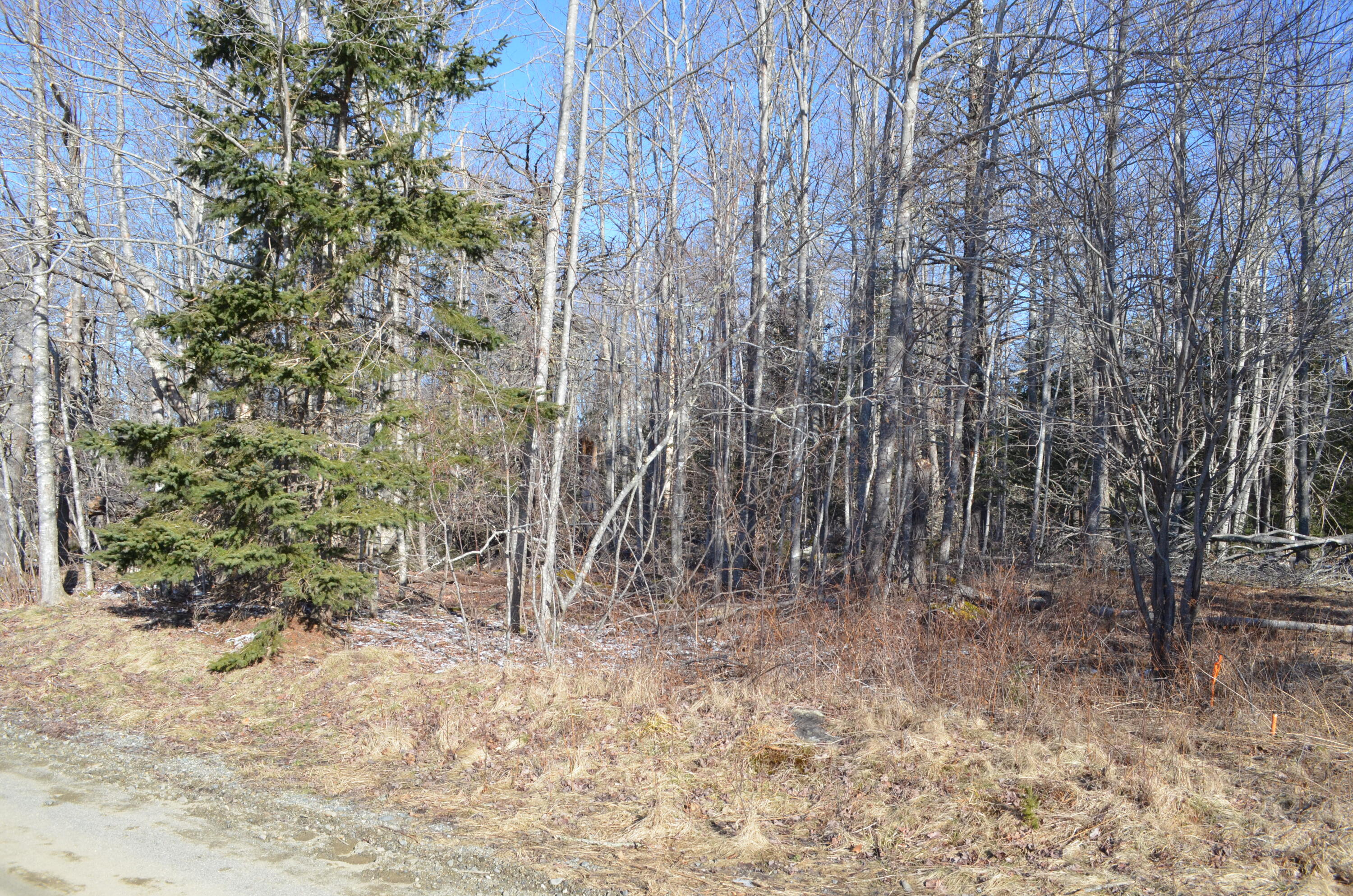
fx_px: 1013
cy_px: 448
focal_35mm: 27
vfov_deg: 47.7
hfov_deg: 67.5
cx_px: 676
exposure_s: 1/1000
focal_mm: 18
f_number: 8
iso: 800
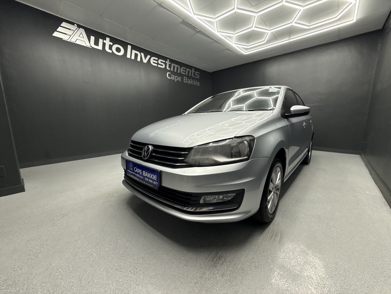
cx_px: 196
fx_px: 158
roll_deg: +0.1
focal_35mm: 14
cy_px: 147
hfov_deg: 102.1
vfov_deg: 85.7
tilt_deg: -8.8
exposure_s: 1/100
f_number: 2.2
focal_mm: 2.22
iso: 125
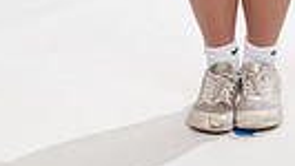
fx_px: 1612
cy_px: -281
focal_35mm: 206
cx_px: 284
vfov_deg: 5.6
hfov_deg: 10.4
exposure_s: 1/250
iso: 200
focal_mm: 58
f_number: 5.6
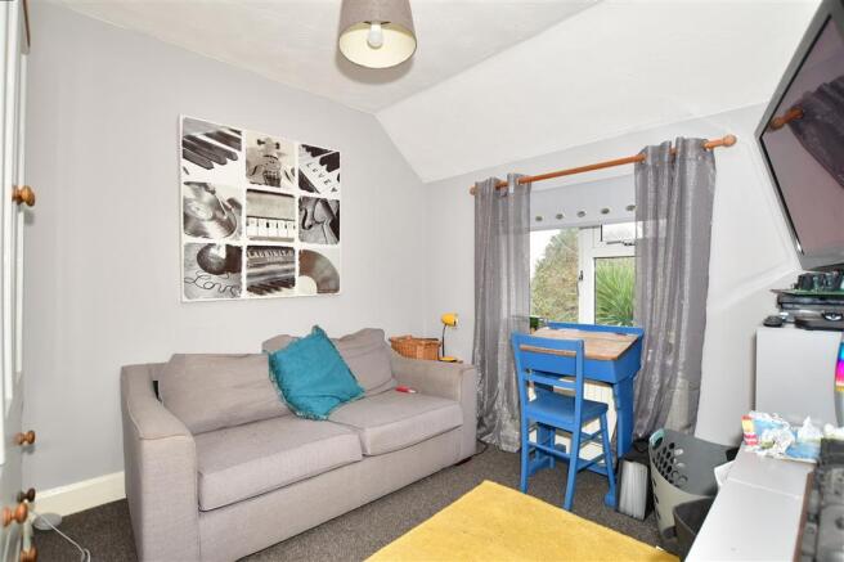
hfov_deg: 100.4
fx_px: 352
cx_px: 422
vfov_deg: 77.3
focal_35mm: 15
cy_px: 281
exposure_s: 1/60
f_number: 3.5
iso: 200
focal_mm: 10
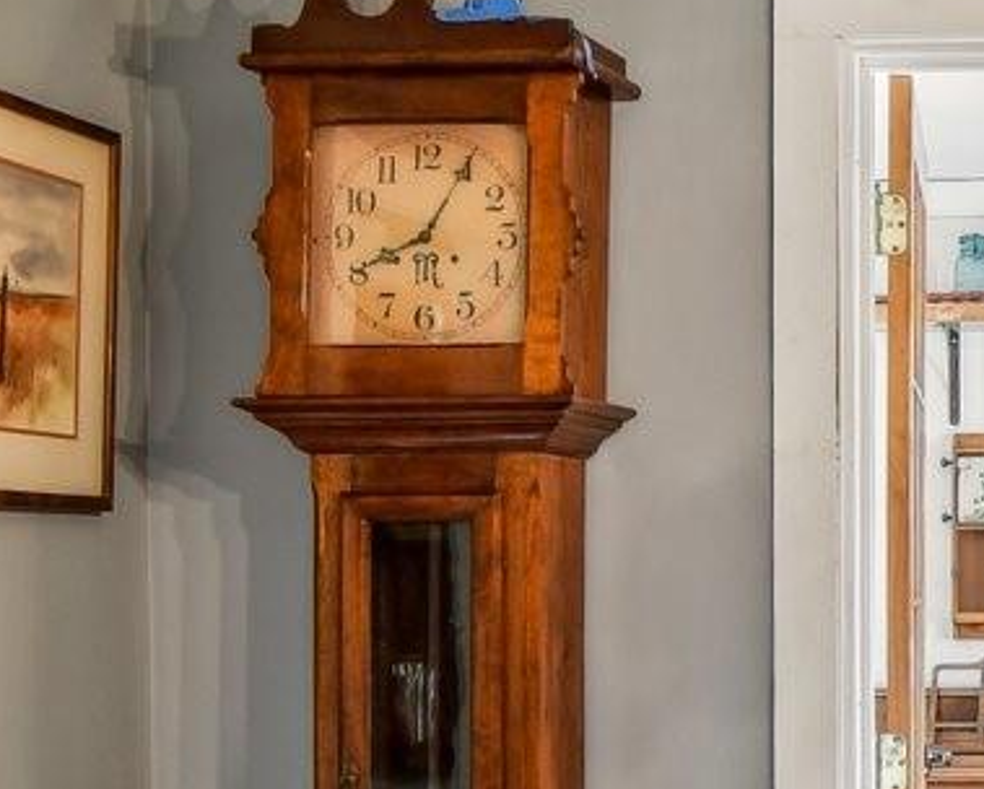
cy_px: 610
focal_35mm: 76
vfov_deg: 20.0
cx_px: 1399
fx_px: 2216
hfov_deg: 21.7
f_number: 11
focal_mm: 15
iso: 100
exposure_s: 1/3.33
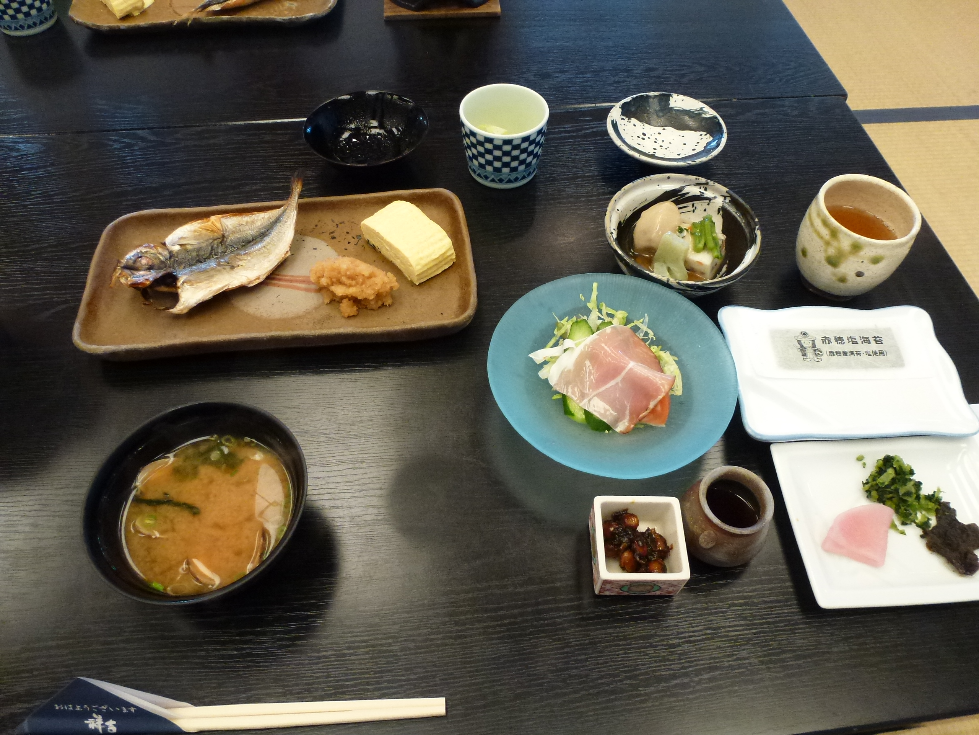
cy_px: 368
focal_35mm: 24
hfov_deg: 71.6
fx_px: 679
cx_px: 490
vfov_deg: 56.8
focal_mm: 4.3
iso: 320
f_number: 3.3
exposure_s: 1/60
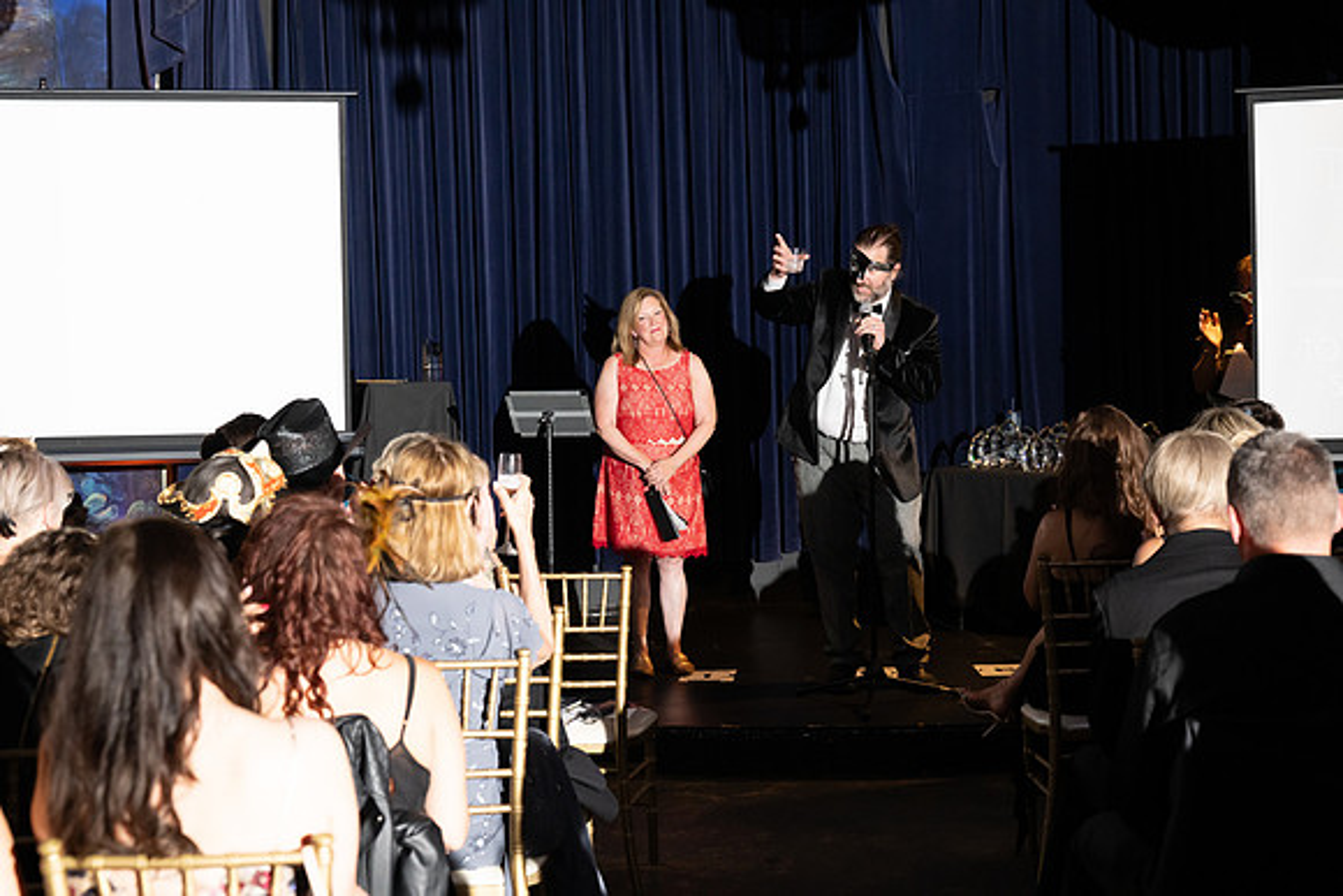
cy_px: 448
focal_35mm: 57
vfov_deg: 23.8
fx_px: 2127
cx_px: 672
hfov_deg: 35.0
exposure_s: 1/200
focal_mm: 57
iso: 2500
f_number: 4.5
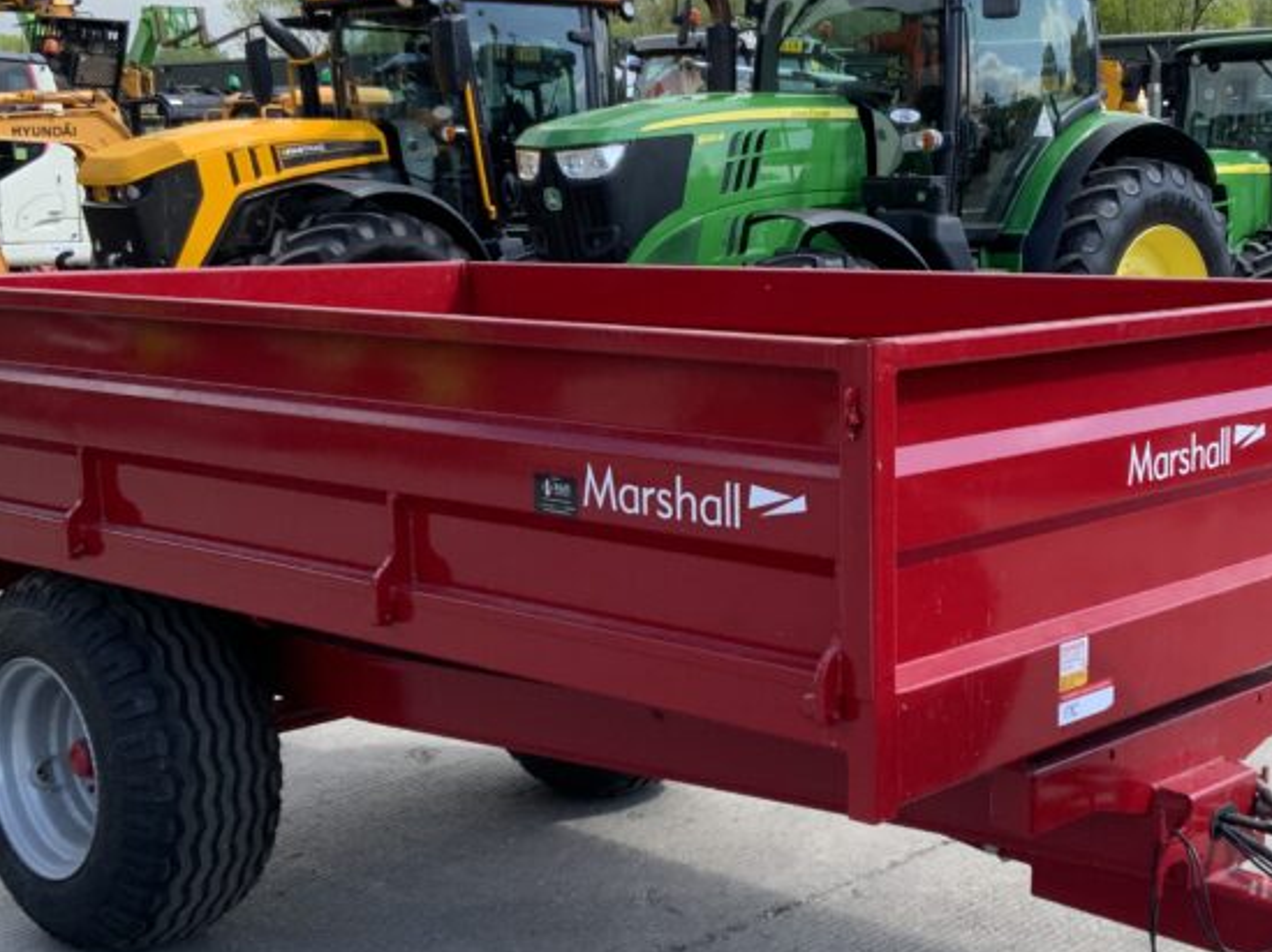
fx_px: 1983
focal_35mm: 54
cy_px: 497
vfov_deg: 27.0
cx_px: 849
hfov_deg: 35.2
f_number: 1.8
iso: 16
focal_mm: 3
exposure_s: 1/719
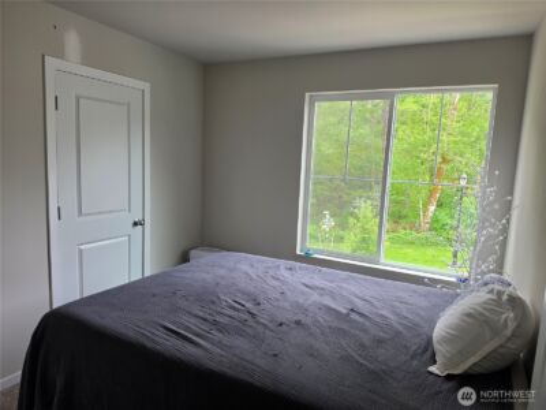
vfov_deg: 58.9
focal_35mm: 23
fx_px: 363
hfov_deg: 73.9
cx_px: 273
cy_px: 205
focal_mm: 6.5
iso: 80
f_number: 1.4
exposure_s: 1/180
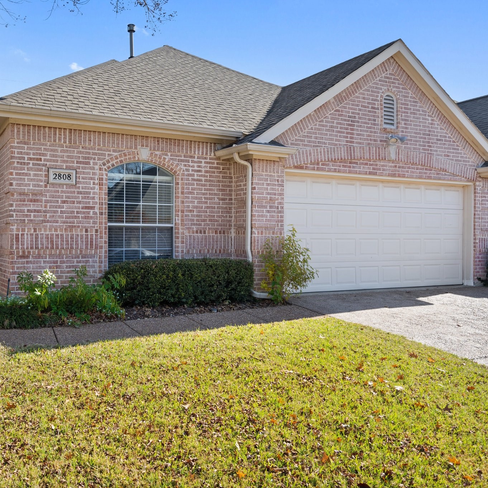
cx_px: 183
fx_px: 510
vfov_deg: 51.1
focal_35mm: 32
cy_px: 244
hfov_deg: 50.6
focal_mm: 25
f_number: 9
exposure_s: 1/100
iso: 160
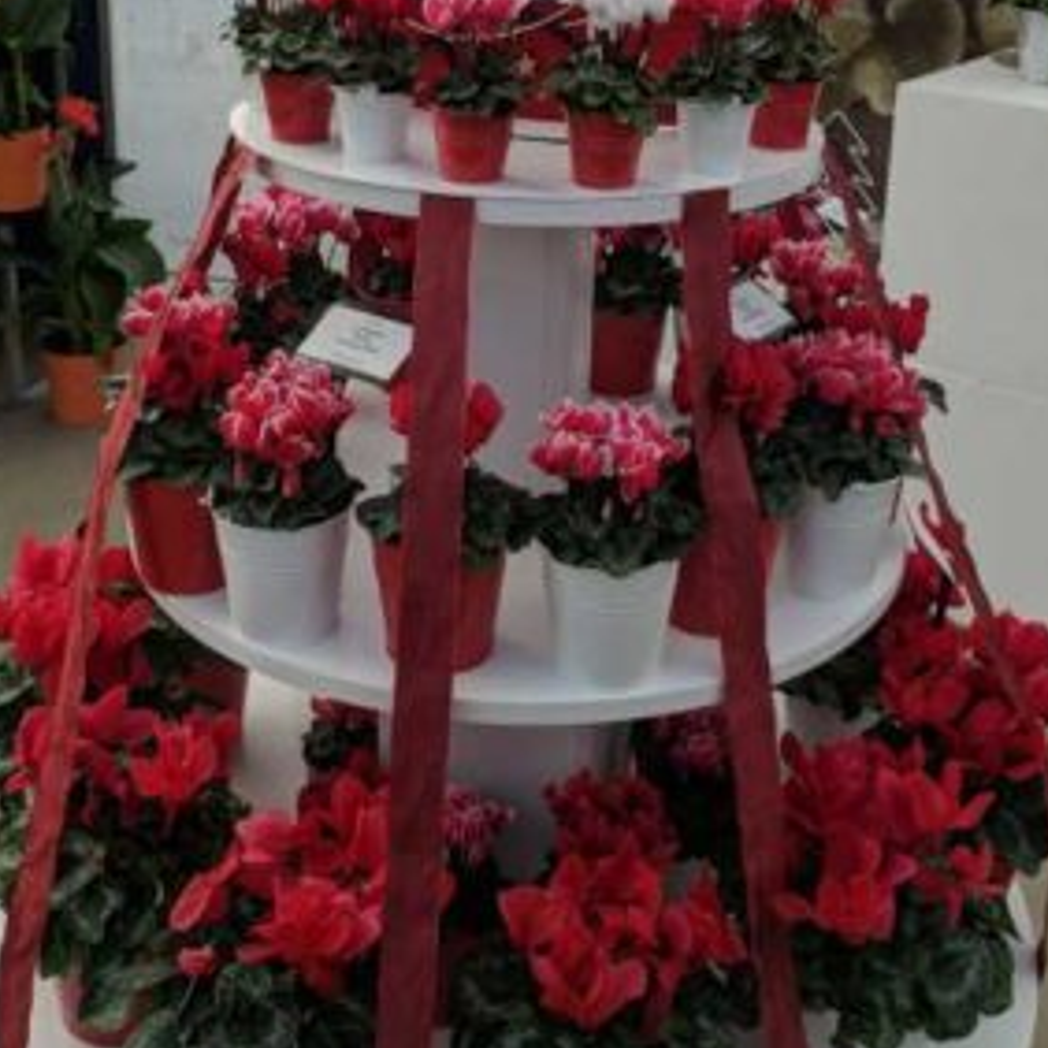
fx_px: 1610
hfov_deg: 36.1
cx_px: 539
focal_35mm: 47
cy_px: 260
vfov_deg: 35.3
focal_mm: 4.67
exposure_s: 1/294
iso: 50
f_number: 2
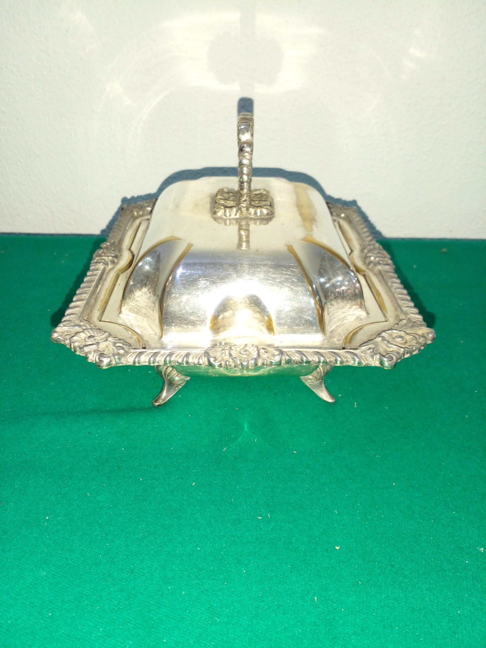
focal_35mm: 27
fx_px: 505
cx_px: 243
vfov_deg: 65.3
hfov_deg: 51.4
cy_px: 324
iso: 160
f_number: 1.9
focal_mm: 3.6
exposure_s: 1/50
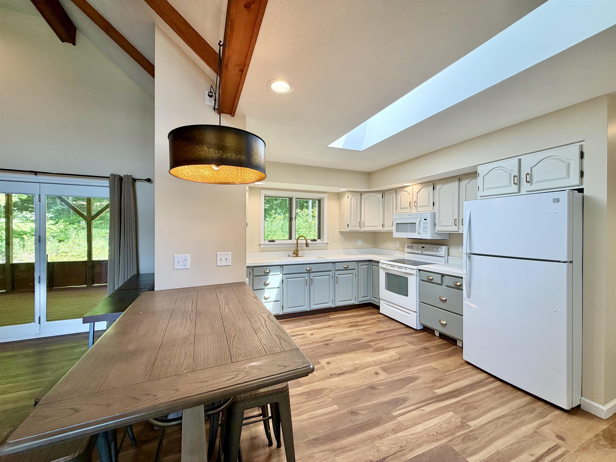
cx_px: 308
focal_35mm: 14
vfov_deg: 85.7
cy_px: 231
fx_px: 249
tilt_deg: +0.3
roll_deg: +0.3
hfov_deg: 102.1
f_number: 2.2
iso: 100
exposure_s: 1/120
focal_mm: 2.22
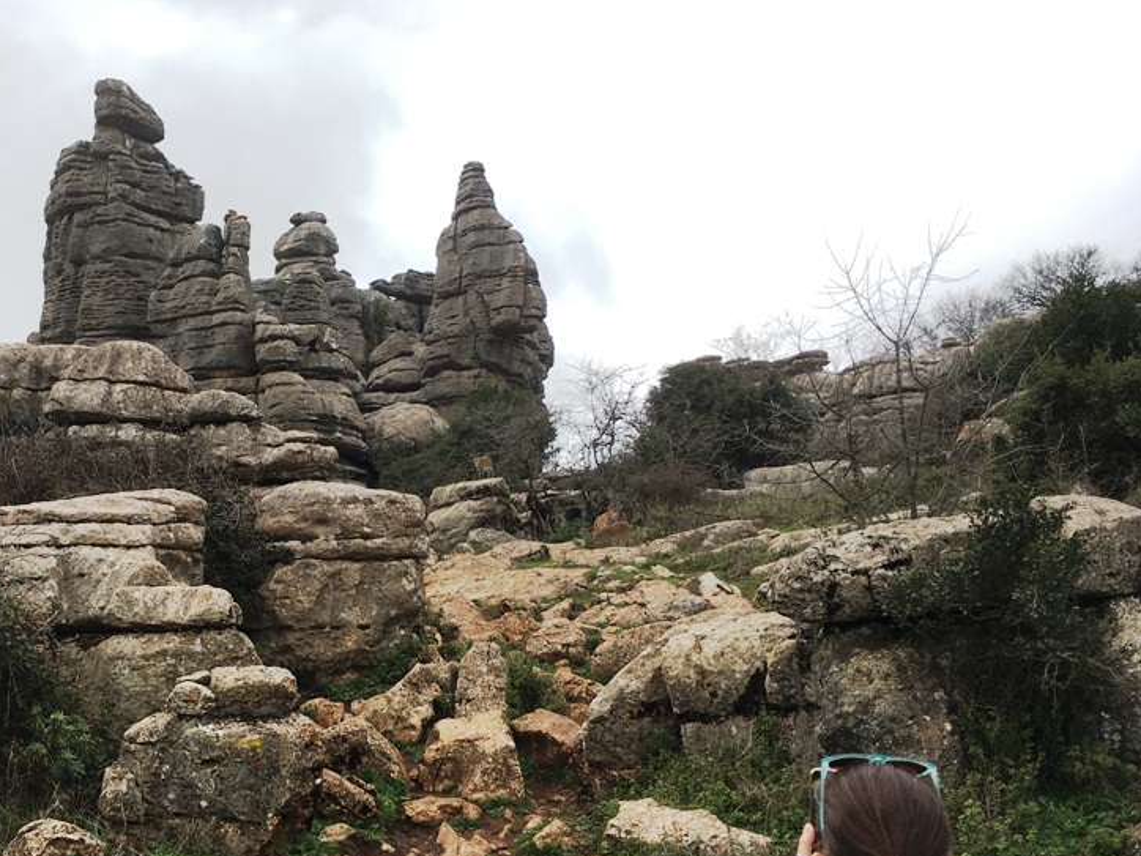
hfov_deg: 45.0
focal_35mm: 41
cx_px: 364
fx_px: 1351
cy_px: 552
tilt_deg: +7.1
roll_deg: -2.4
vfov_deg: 34.9
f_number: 2.2
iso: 25
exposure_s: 1/384
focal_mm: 4.15
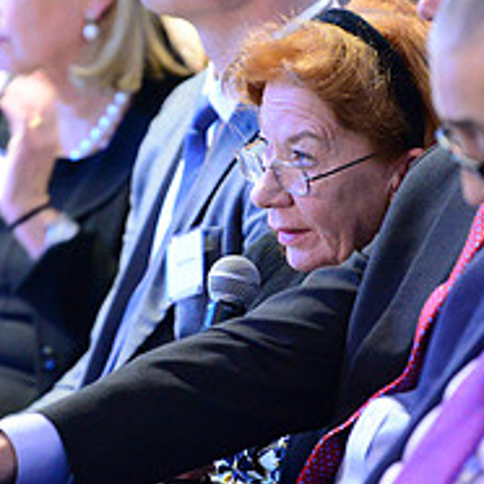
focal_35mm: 529
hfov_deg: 3.3
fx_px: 8368
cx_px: 177
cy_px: 259
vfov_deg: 3.3
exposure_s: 1/60
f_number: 2.8
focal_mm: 200
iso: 6400
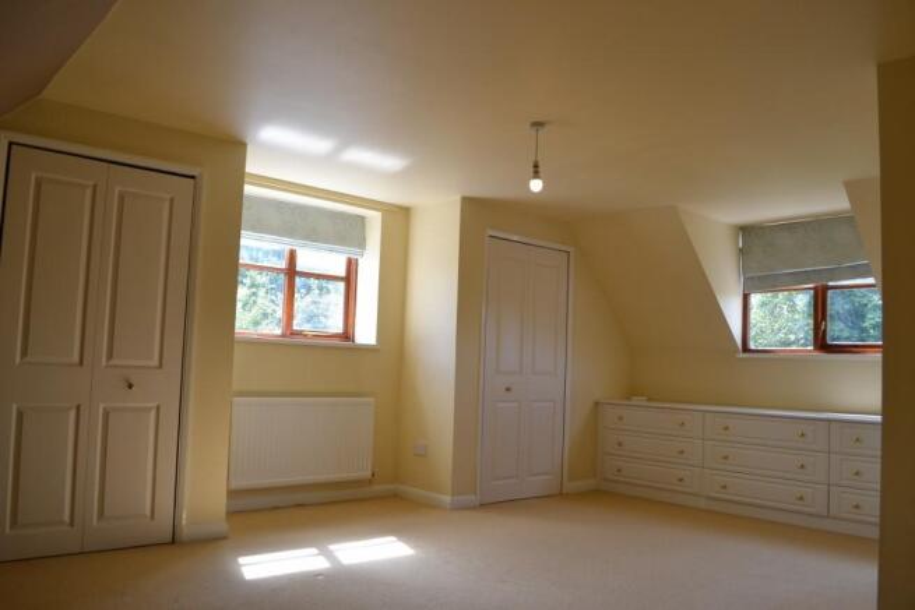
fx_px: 686
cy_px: 305
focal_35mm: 27
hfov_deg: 67.4
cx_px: 458
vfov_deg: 48.0
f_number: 5.6
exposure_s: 1/125
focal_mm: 18
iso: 320
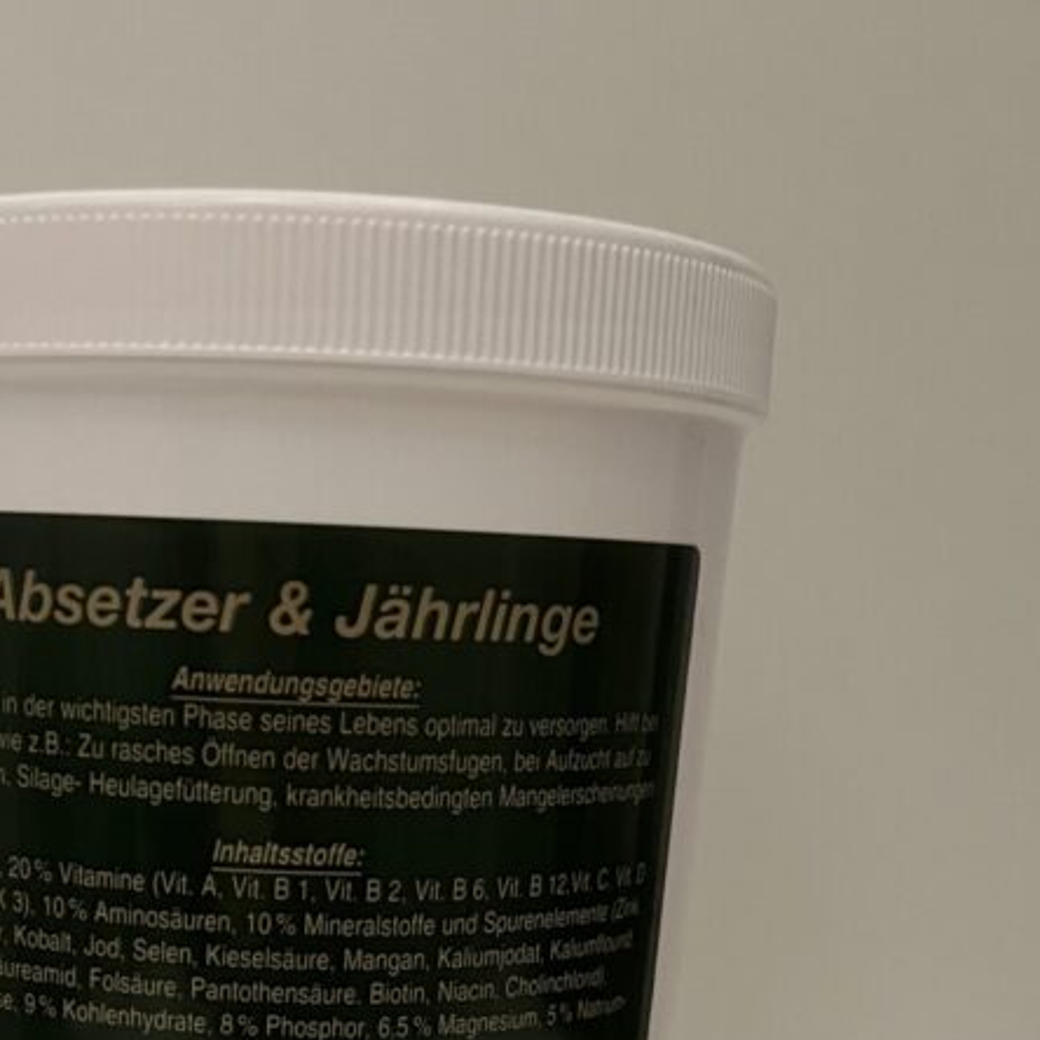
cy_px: 1143
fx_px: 1802
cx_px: 220
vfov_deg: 29.1
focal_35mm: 53
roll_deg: -1.3
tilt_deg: -16.2
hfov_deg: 31.4
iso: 320
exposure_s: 1/50
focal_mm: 5.1
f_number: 1.6
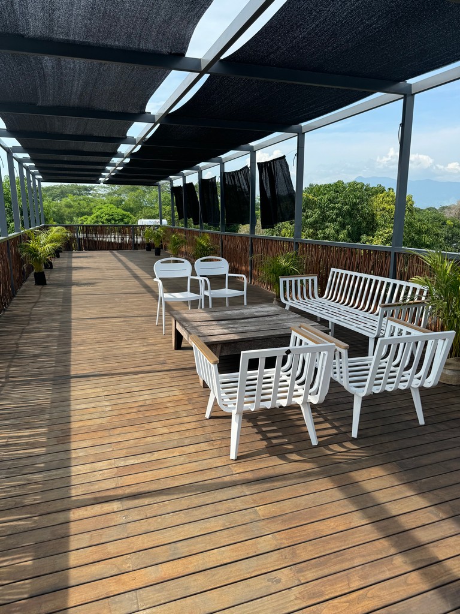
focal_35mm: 24
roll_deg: +0.3
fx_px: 425
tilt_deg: -11.7
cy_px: 307
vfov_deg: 71.6
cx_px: 230
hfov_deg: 56.8
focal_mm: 6.76
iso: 80
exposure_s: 1/1980
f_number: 1.78
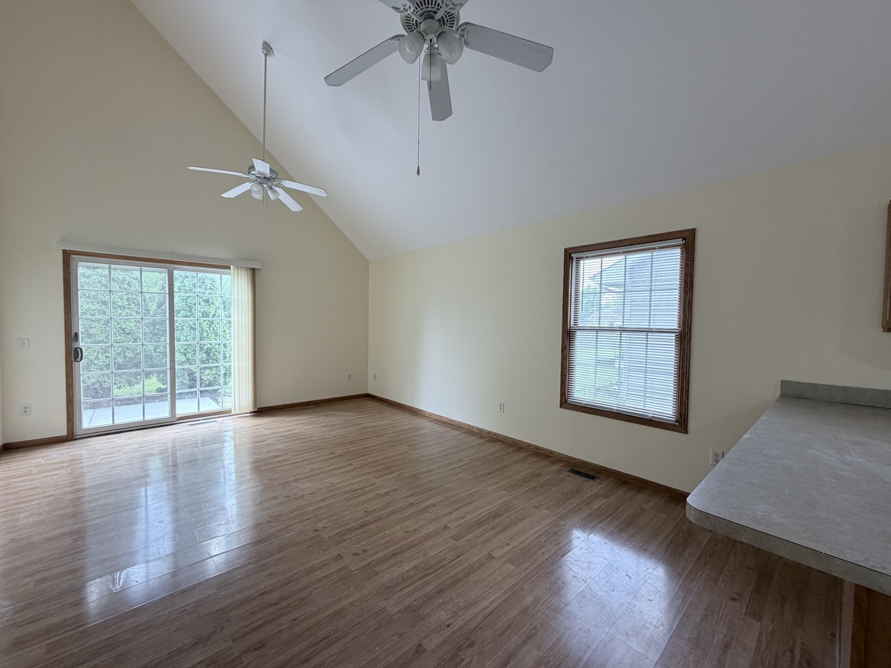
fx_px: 360
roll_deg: -0.6
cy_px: 334
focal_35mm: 14
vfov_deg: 85.7
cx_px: 446
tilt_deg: -2.3
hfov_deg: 102.1
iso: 125
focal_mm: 2.22
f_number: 2.2
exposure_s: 1/120
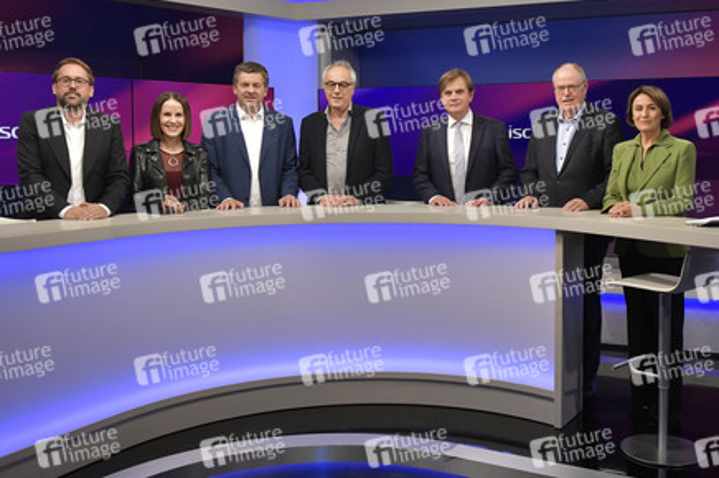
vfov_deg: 43.5
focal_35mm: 30
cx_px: 364
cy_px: 242
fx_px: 599
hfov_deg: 62.0
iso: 2500
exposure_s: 1/200
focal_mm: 29
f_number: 6.3
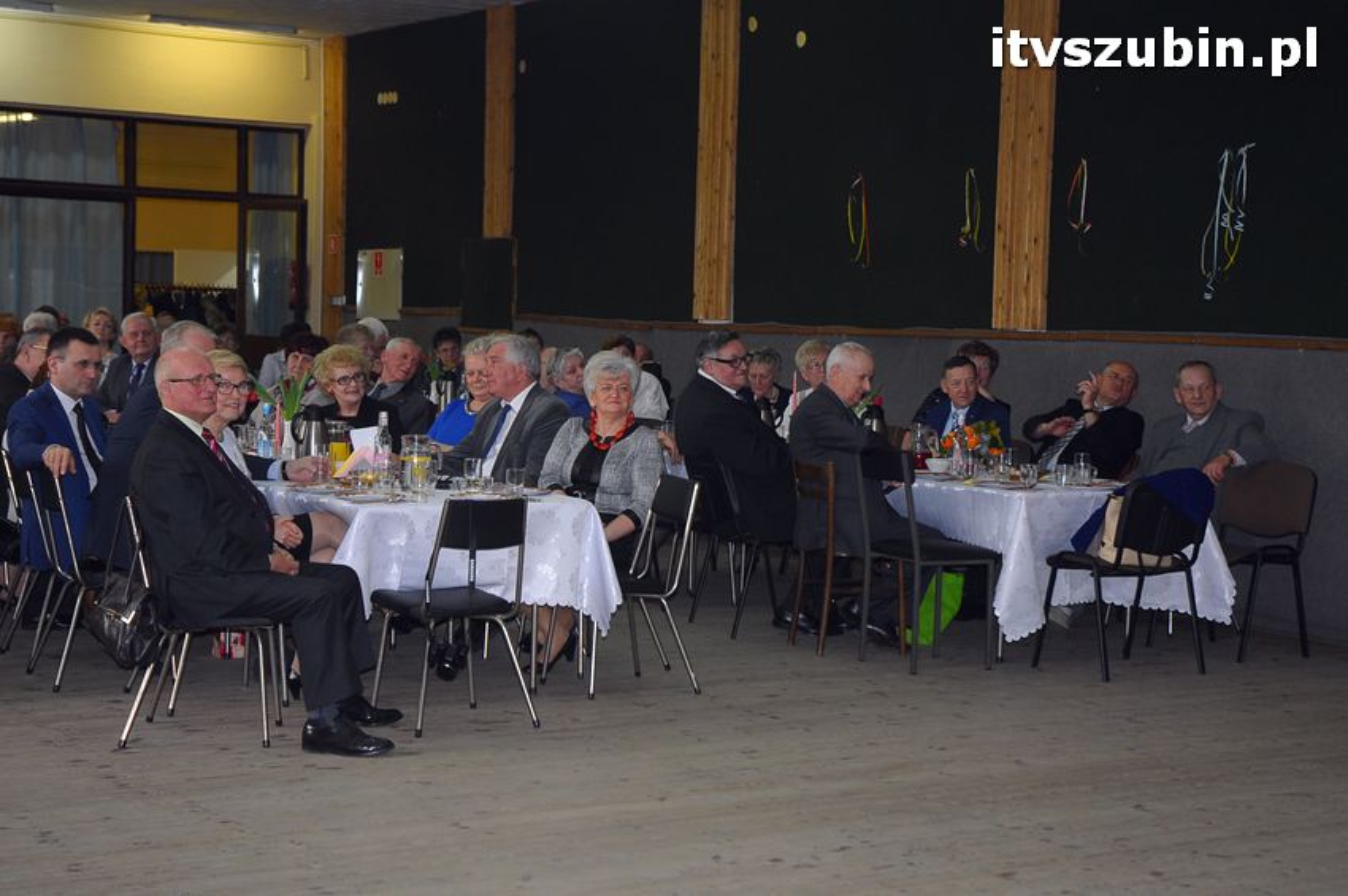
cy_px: 448
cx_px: 674
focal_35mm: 60
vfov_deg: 22.6
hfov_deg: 33.4
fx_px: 2244
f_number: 4.2
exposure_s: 1/60
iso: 640
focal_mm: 40
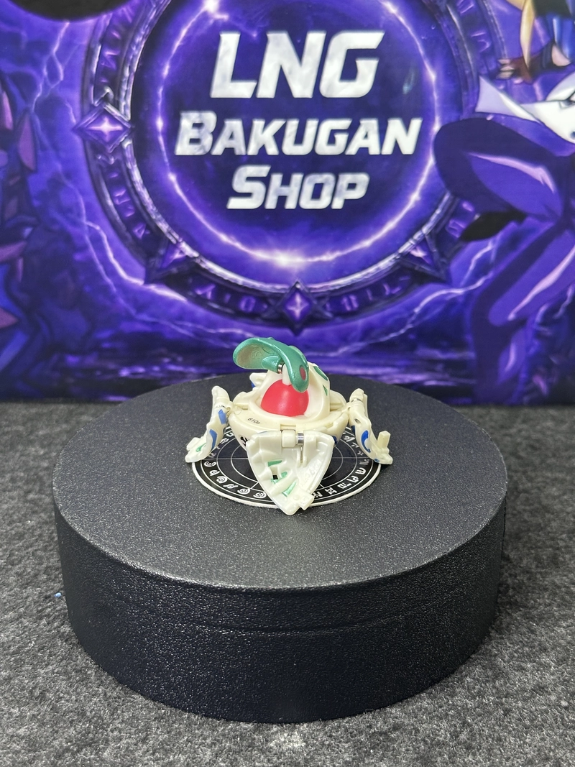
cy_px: 384
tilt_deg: -24.3
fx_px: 1063
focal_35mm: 48
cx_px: 288
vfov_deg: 39.7
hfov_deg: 30.3
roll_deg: -0.5
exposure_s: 1/60
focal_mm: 6.86
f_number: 1.78
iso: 250
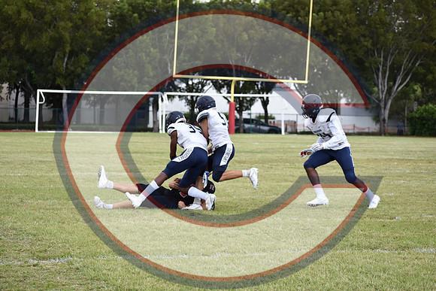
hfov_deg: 14.9
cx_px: 218
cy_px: 146
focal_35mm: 138
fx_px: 1672
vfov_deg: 9.9
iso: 400
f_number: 5
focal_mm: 92
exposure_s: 1/1250
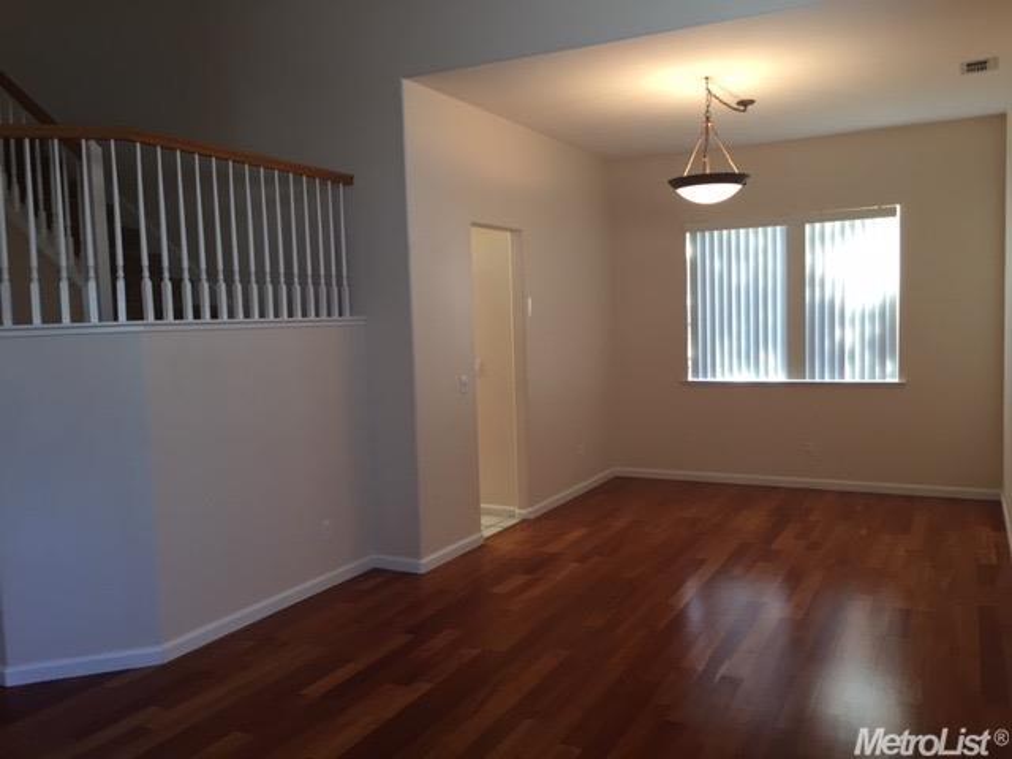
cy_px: 380
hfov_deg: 61.7
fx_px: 848
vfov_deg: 48.2
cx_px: 506
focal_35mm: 29
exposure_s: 1/30
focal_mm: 4.15
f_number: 2.2
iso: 64
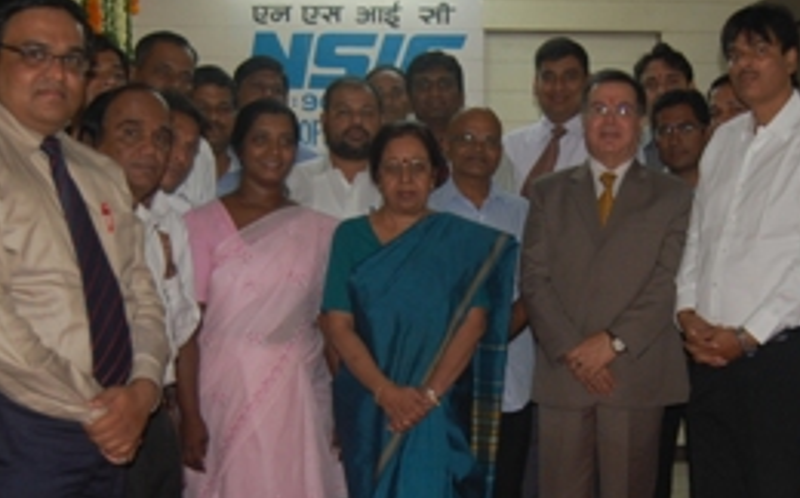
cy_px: 398
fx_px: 1326
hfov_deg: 33.4
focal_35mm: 61
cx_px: 505
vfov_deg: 21.0
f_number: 3.8
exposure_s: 1/60
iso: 400
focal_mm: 23
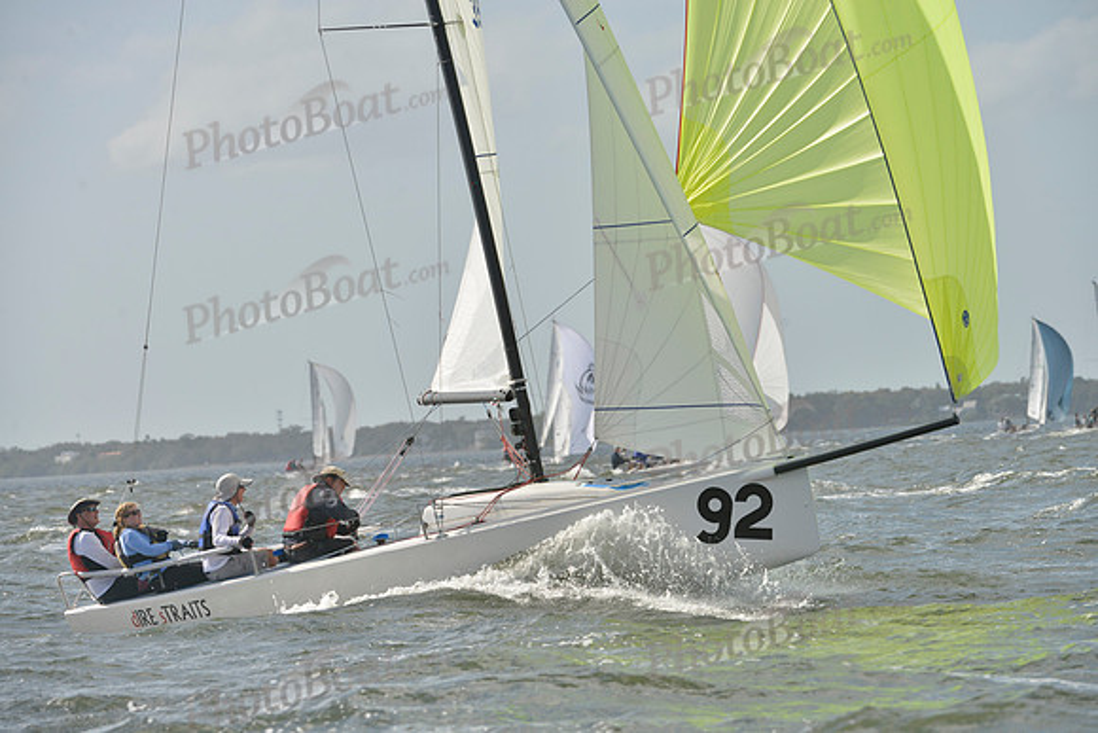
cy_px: 366
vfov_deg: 5.3
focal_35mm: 260
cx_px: 549
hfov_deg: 7.9
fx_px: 7931
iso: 400
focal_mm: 260
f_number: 10
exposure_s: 1/1250
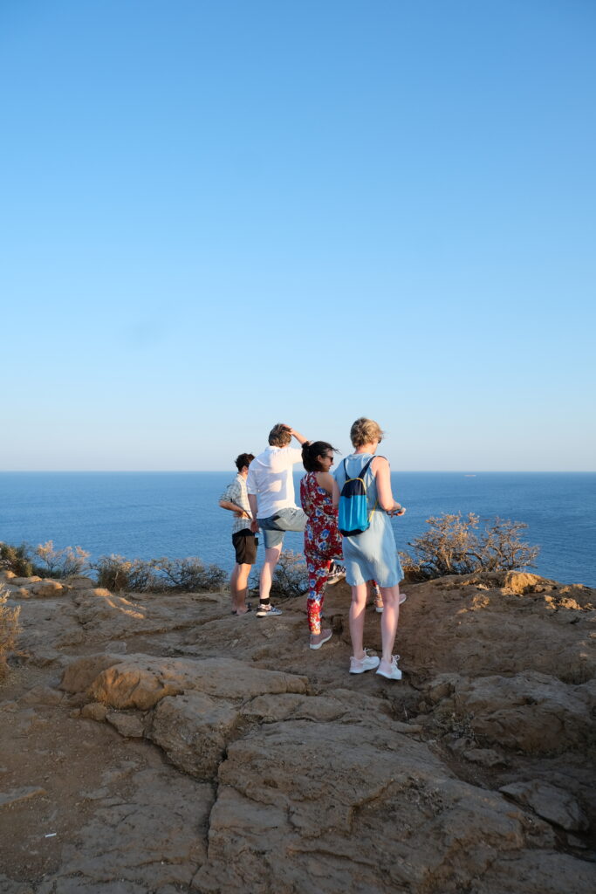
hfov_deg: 55.1
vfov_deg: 76.1
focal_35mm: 23
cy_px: 447
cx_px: 298
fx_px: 571
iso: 320
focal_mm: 15
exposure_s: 1/340
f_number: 5.6
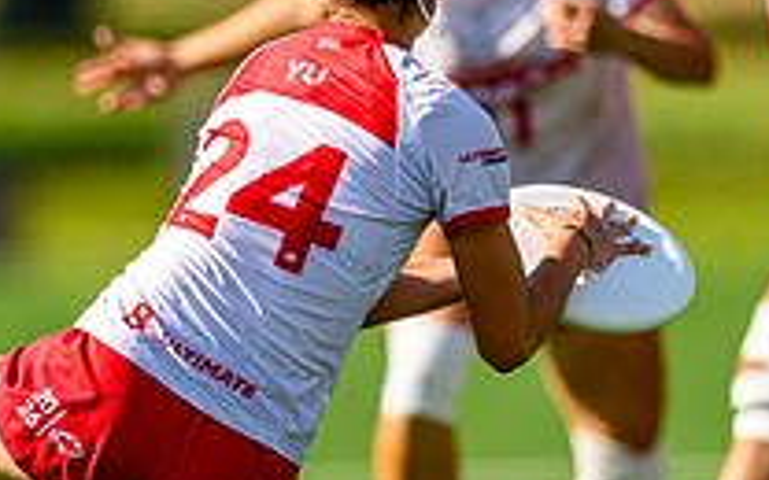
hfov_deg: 1.8
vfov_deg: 1.2
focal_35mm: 1138
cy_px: 183
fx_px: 23850
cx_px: 340
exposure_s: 1/1600
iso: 100
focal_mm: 400
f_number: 3.2
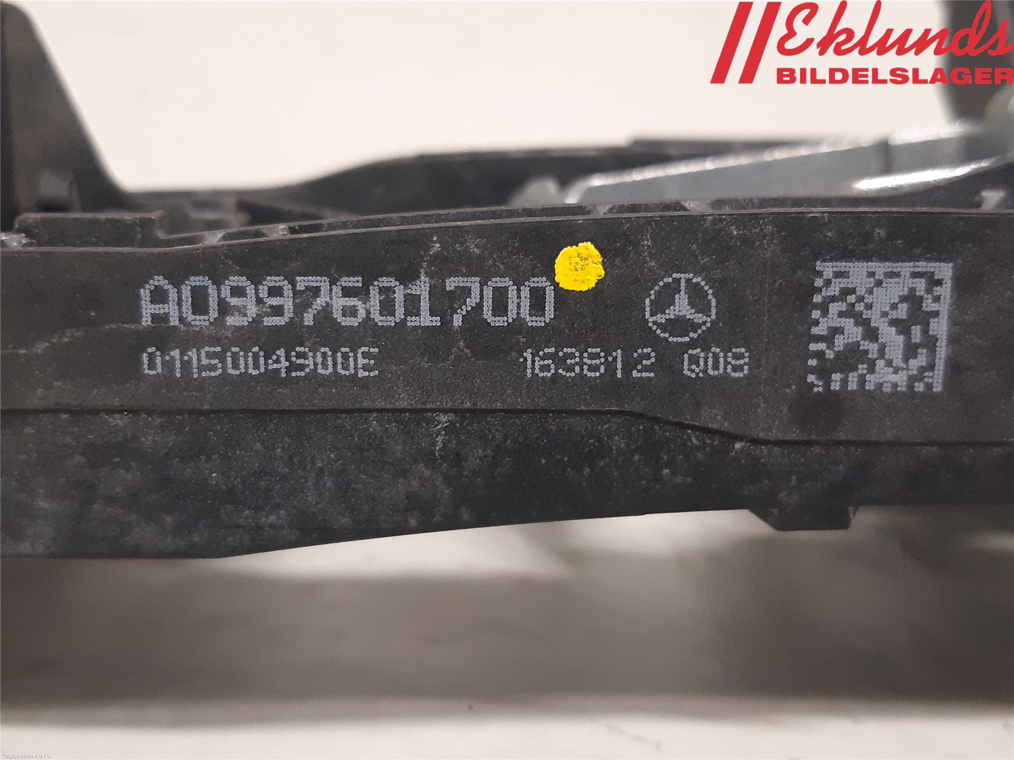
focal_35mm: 26
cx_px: 507
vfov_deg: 53.1
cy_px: 380
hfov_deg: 67.3
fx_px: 762
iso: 200
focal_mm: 3.93
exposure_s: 1/33
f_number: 1.7
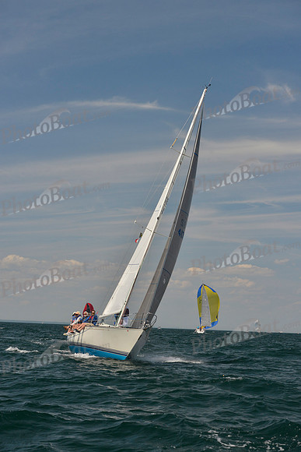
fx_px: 877
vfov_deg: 28.8
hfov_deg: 19.5
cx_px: 150
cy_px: 226
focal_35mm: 70
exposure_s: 1/800
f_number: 8
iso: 400
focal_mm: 70
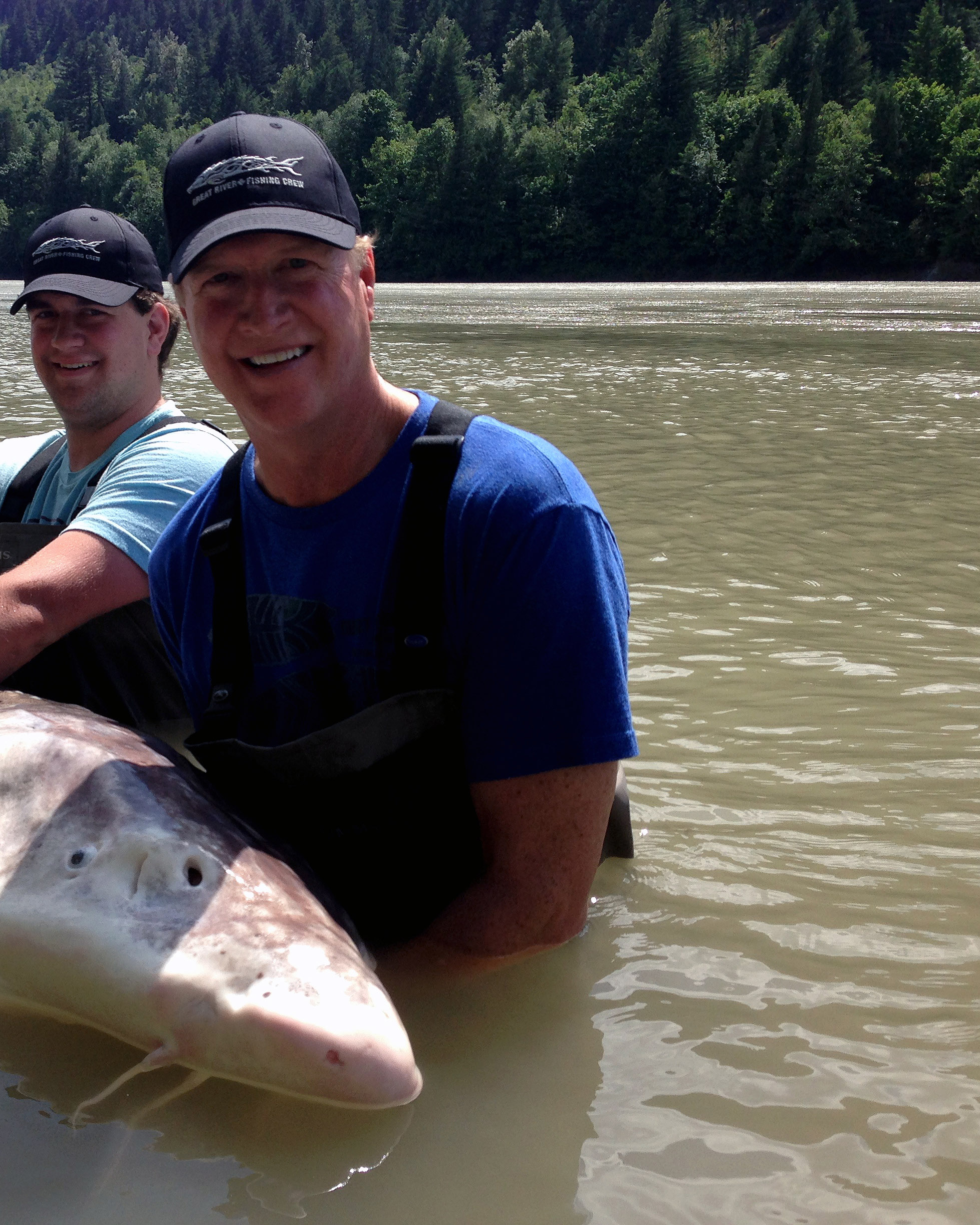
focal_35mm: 43
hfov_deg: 34.0
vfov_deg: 42.9
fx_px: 1559
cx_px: 224
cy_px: 613
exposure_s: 1/1232
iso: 50
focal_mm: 4.12
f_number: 2.4
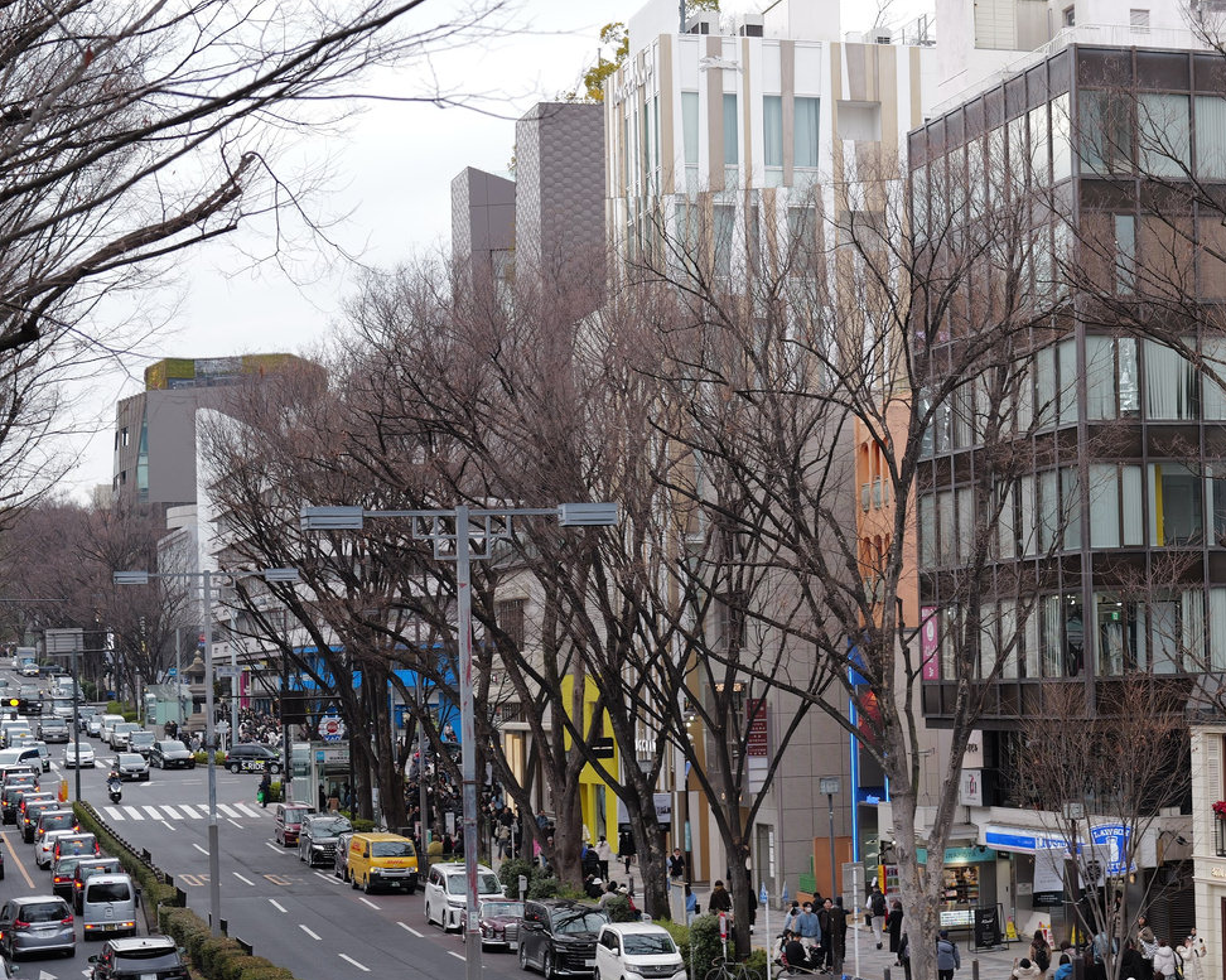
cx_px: 1140
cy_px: 586
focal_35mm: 85
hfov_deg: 21.9
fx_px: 3083
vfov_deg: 18.0
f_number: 3.5
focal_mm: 43
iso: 100
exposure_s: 1/125
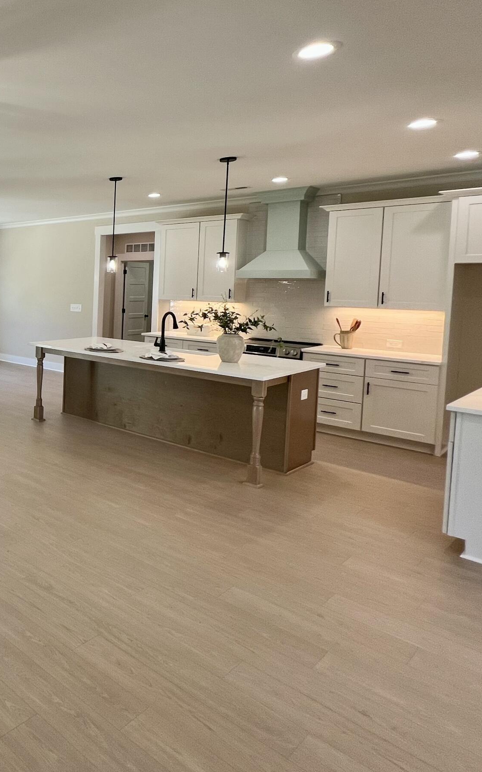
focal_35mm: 23
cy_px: 304
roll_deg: -1.2
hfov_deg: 38.1
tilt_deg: -2.8
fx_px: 483
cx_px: -107
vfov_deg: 76.2
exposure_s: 1/120
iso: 50
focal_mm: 1.57
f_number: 1.8
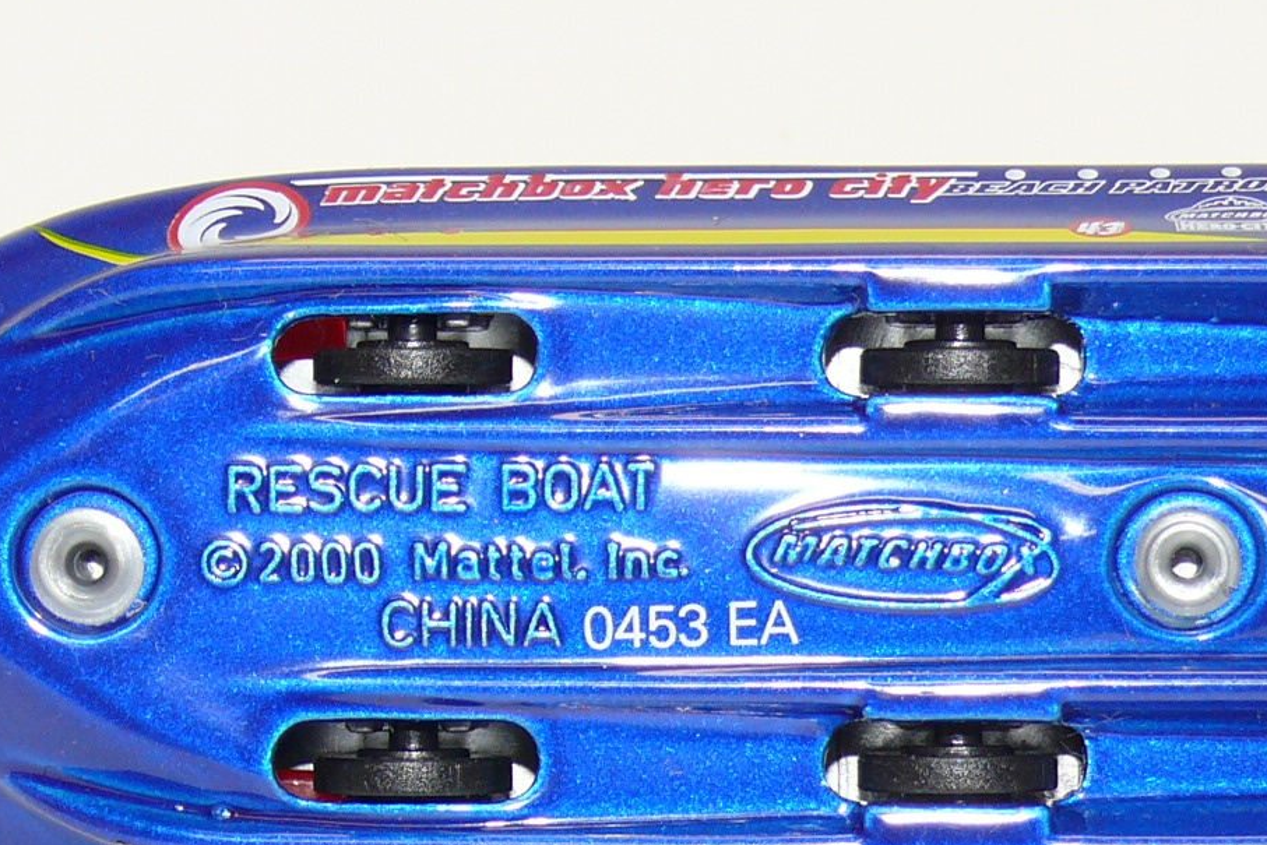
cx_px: 510
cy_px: 529
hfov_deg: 10.9
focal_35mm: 189
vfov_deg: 7.3
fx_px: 6652
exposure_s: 1/30
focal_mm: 13.5
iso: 100
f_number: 4
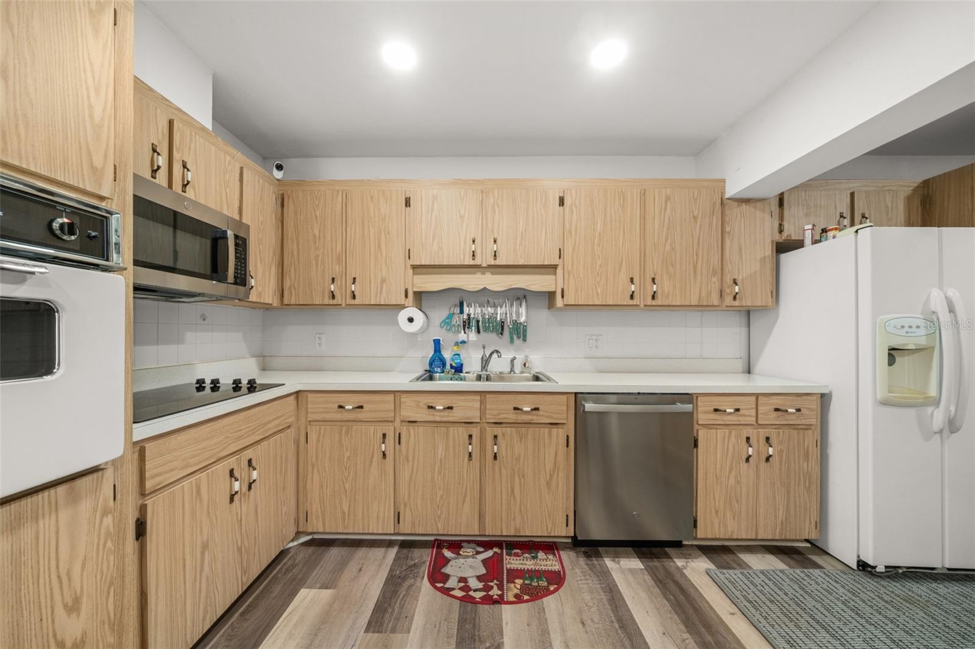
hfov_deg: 112.6
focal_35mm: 12
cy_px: 324
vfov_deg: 90.0
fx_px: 325
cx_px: 488
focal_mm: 12
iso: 400
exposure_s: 1/2.5
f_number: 11
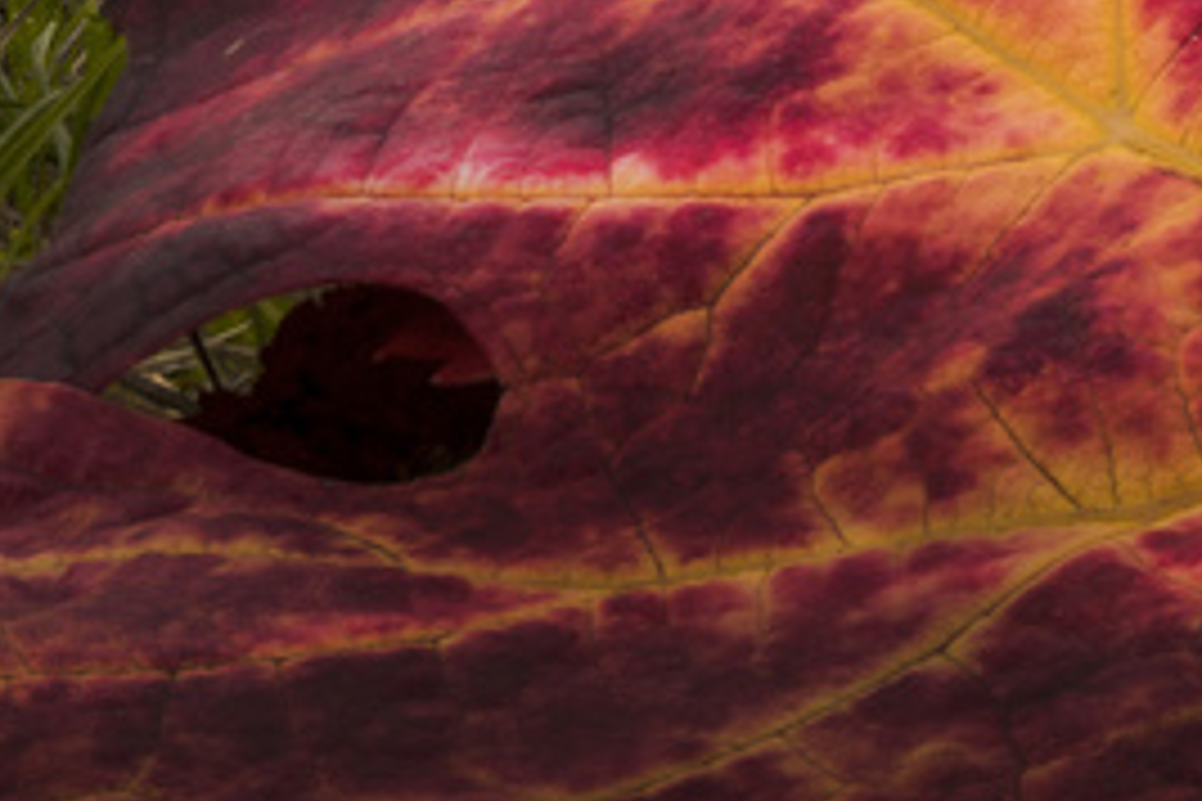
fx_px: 4507
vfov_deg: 9.8
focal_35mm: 135
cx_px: 144
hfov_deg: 15.0
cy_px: -466
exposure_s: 1/4
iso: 100
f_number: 13
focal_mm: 24
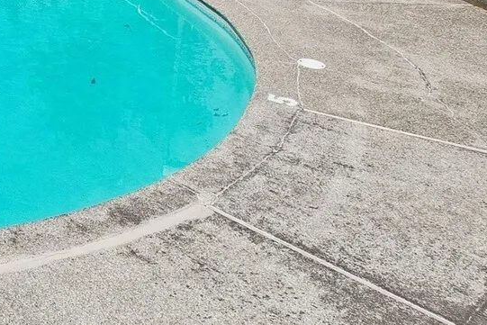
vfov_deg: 18.4
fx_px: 934
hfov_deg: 22.9
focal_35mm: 69
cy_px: -96
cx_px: -272
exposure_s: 1/2000
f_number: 2.8
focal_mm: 8.4
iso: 120
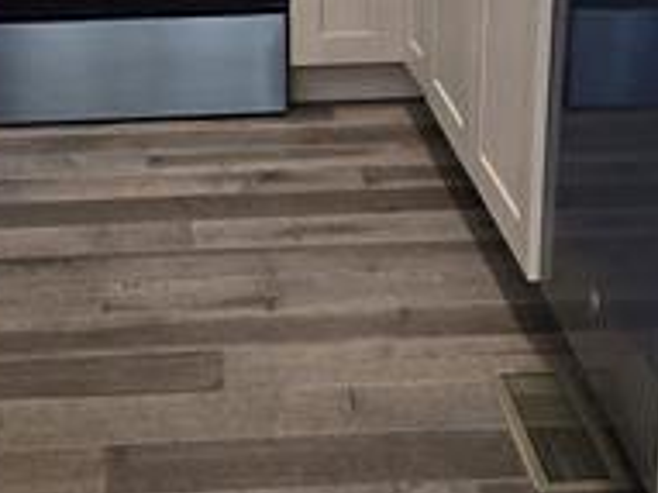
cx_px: 279
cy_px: 52
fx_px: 1463
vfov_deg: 18.8
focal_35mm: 77
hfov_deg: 25.3
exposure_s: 1/120
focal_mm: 6.3
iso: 250
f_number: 1.7
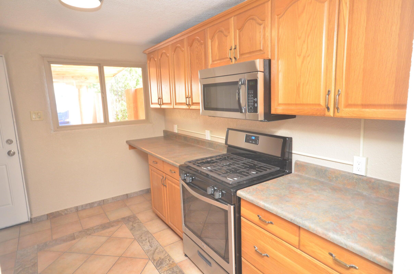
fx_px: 241
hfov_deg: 81.3
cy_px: 137
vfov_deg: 59.3
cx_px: 207
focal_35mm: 21
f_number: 4.8
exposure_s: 1/60
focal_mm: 14
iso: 800
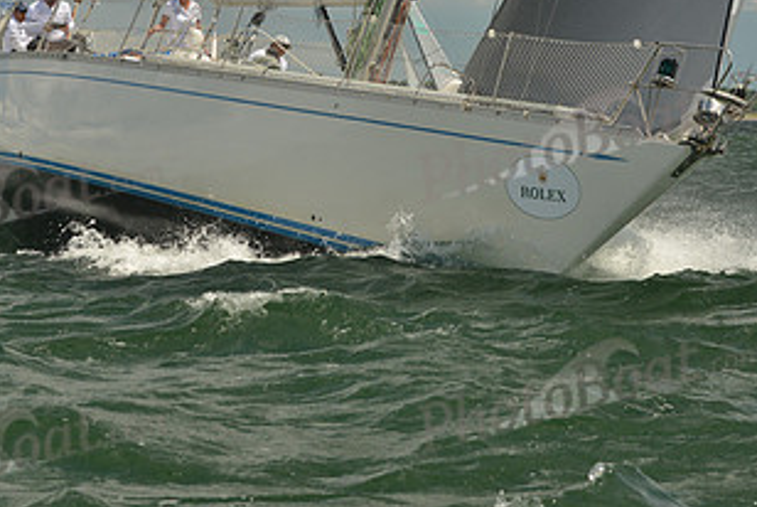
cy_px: 46
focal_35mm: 173
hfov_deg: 11.9
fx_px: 3641
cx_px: 292
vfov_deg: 7.9
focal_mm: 92
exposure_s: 1/800
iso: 400
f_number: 7.1
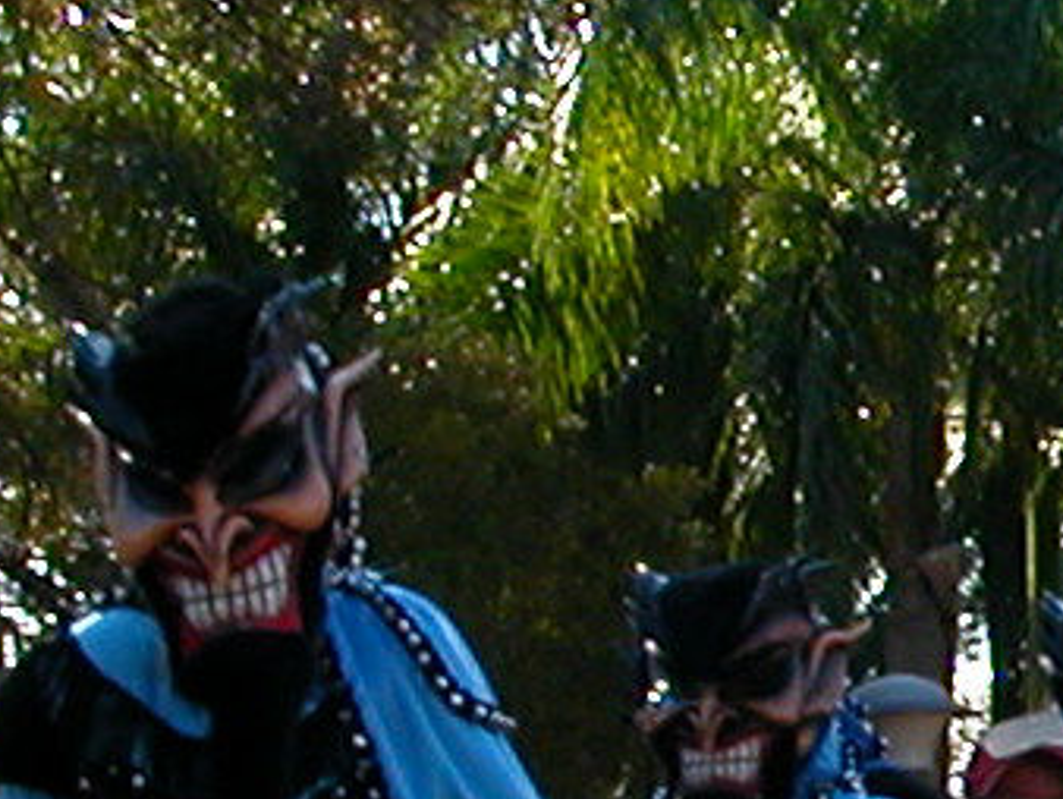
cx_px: 1714
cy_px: 878
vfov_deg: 8.4
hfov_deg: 10.8
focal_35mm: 175
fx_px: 5378
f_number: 4.5
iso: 100
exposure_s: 1/237
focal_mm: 5.6
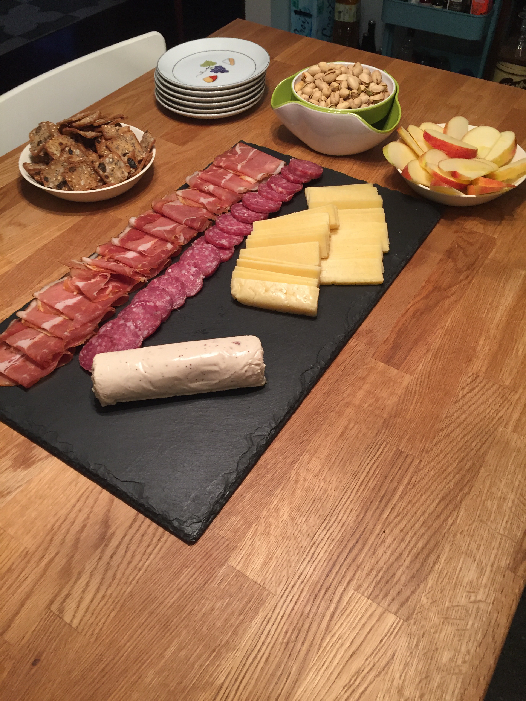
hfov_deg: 48.2
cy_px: 350
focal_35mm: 29
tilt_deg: -48.2
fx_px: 588
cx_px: 263
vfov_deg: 61.7
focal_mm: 4.15
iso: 80
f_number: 2.2
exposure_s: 1/30
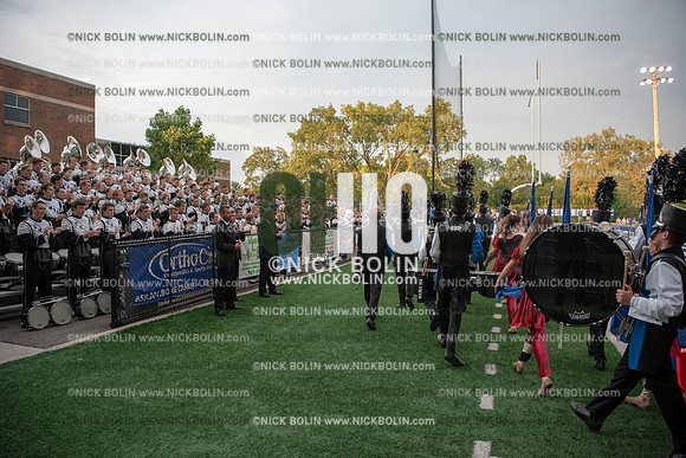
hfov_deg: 73.7
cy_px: 229
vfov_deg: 53.2
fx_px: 457
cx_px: 343
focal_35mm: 24
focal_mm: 24
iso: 800
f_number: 3.2
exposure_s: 1/1250
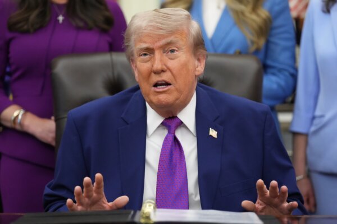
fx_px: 1207
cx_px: 168
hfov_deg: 15.9
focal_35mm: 129
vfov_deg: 10.6
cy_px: 112
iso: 5000
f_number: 2.8
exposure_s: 1/320
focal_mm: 129
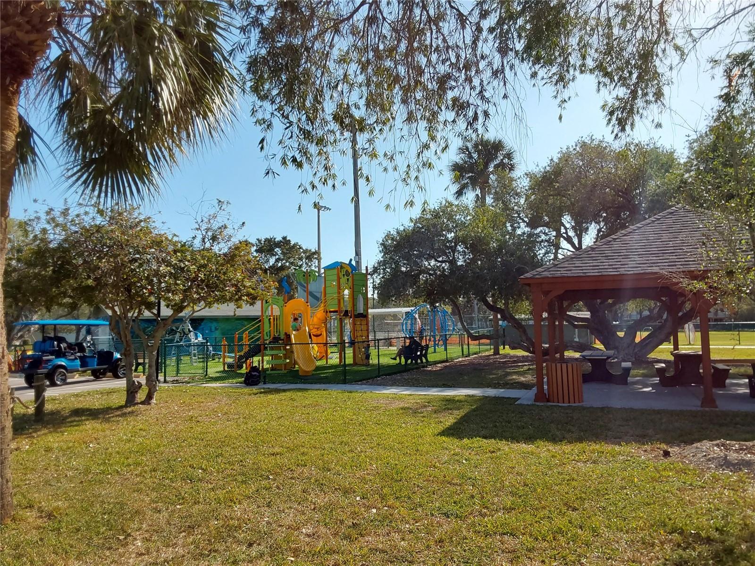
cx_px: 378
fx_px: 611
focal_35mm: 28
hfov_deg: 63.4
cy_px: 283
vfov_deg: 49.7
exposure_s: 1/2313
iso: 50
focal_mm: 2.91
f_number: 1.9
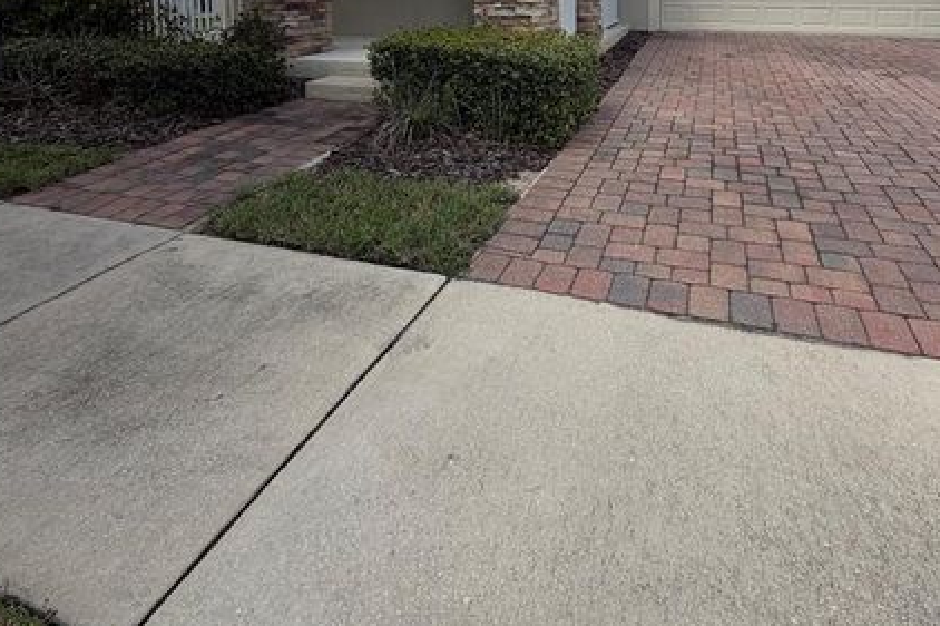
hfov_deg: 75.8
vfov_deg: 48.4
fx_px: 600
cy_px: 46
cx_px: 526
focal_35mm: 23
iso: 25
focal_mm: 2.22
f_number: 2.2
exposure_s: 1/770
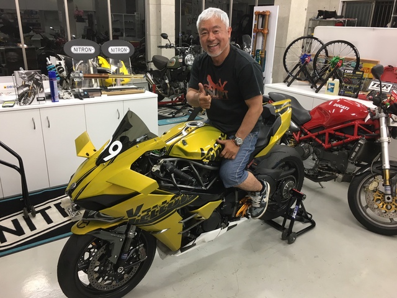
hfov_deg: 61.7
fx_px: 333
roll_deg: -1.0
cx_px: 198
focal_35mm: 29
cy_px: 149
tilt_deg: -20.6
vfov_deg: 48.2
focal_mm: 4.15
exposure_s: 1/30
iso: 64
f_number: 2.2
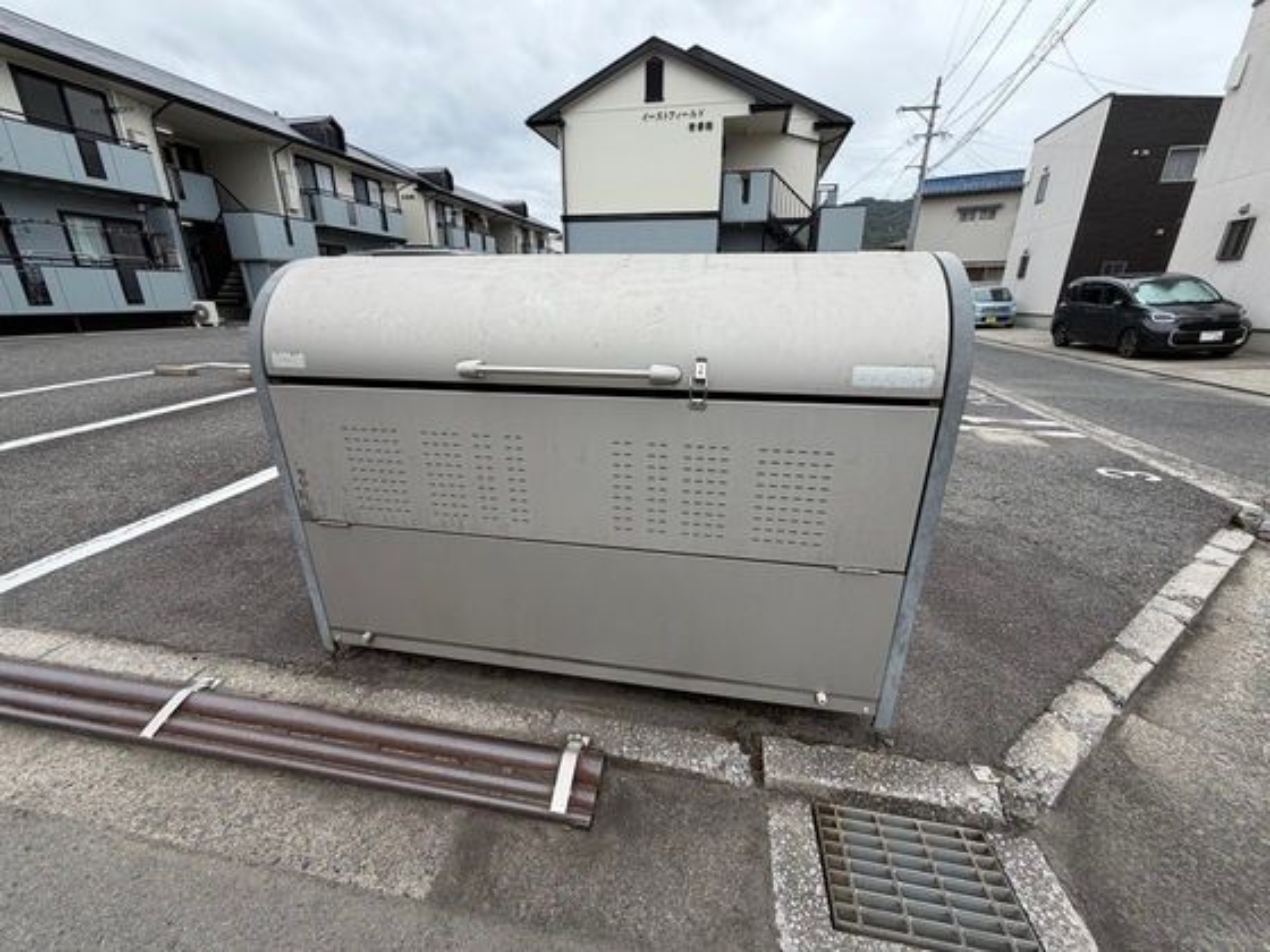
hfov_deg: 102.1
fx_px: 514
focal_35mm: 14
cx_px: 635
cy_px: 476
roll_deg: +1.1
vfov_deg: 85.7
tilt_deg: -18.7
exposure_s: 1/502
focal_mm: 2.22
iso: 50
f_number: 2.2
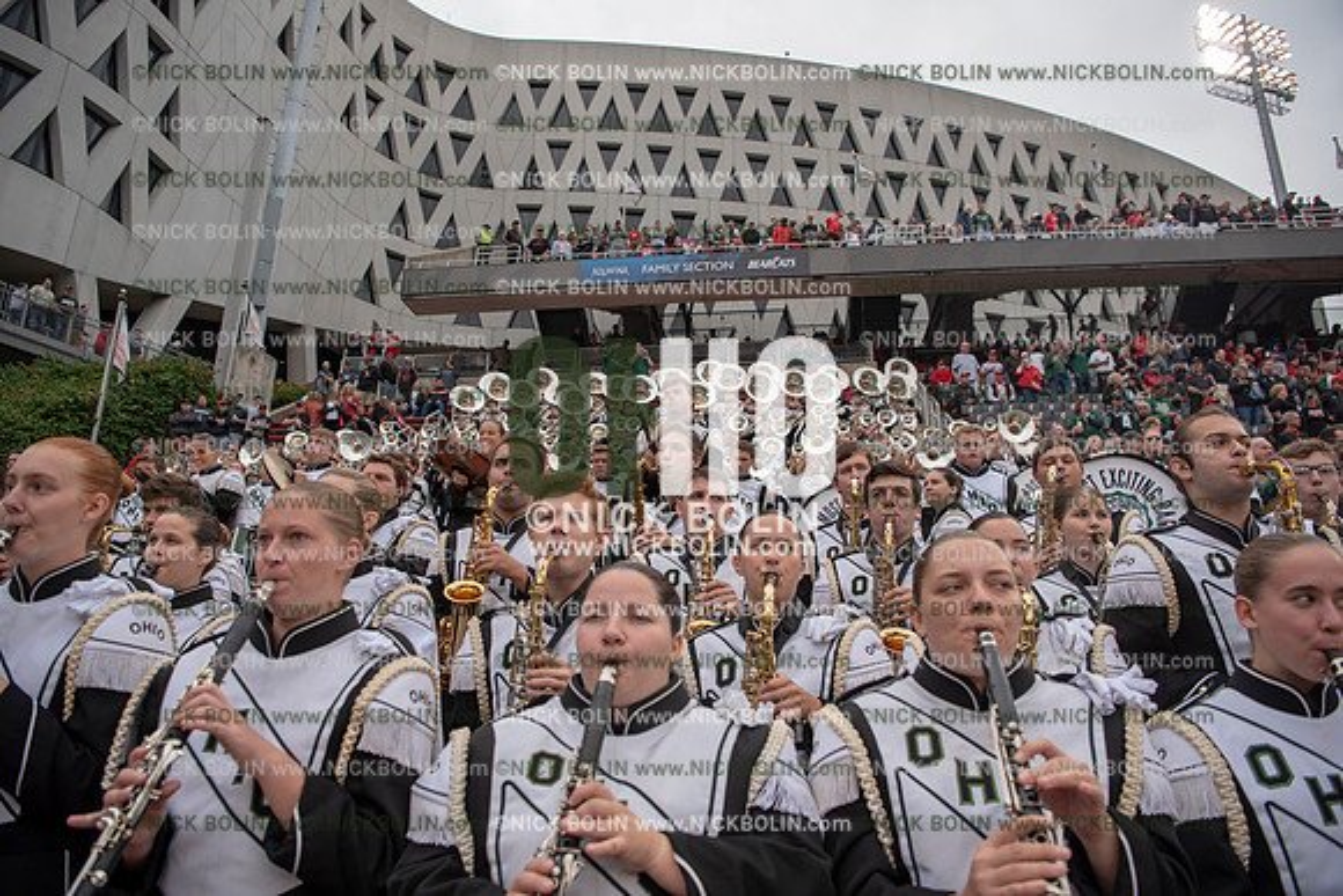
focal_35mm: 24
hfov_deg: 73.7
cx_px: 672
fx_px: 896
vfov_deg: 53.2
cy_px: 448
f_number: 3.5
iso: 250
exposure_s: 1/800
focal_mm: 24
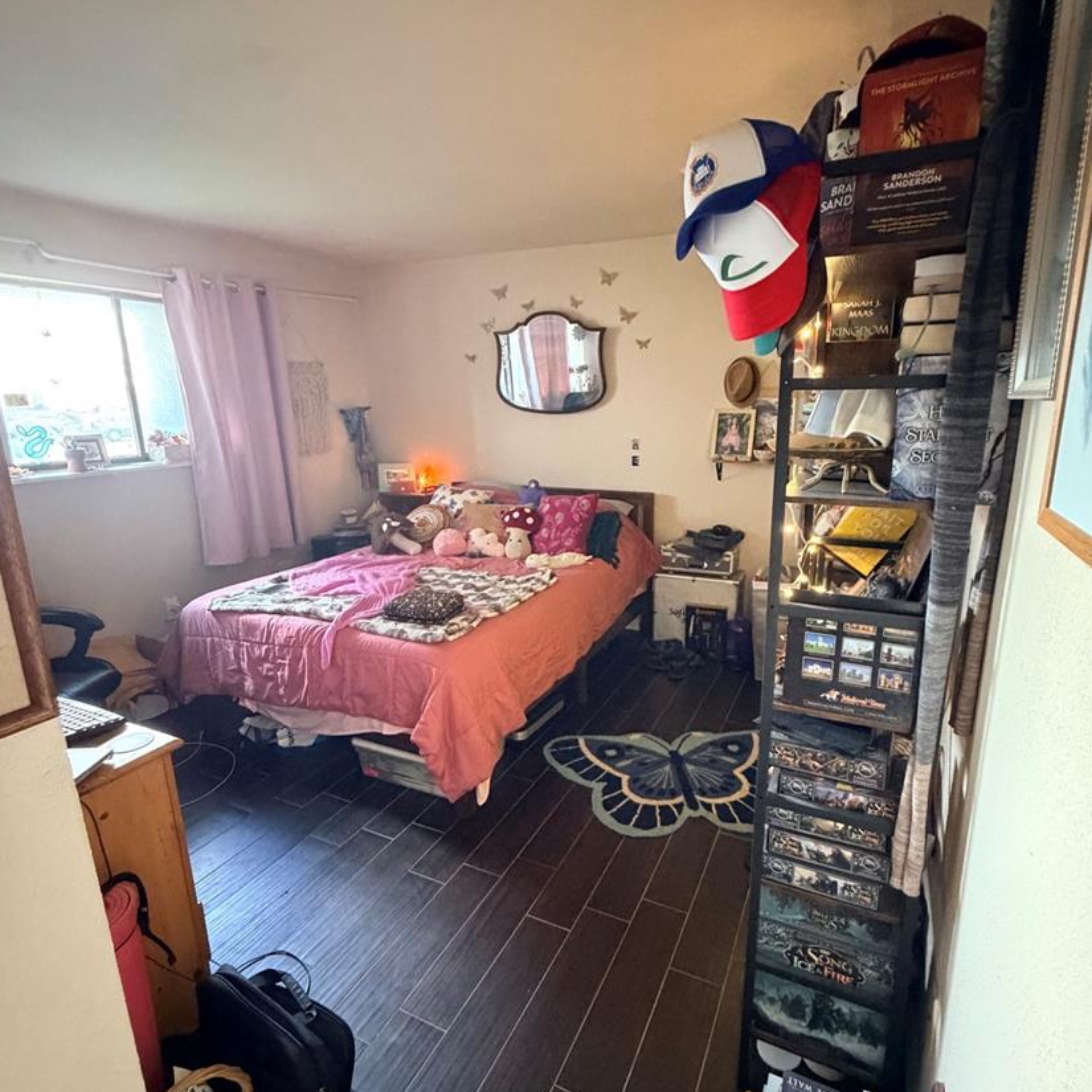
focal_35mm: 18
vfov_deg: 80.7
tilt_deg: -14.2
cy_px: 559
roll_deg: +0.8
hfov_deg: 80.6
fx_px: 642
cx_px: 584
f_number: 2.2
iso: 1000
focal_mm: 2.22
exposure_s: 1/40
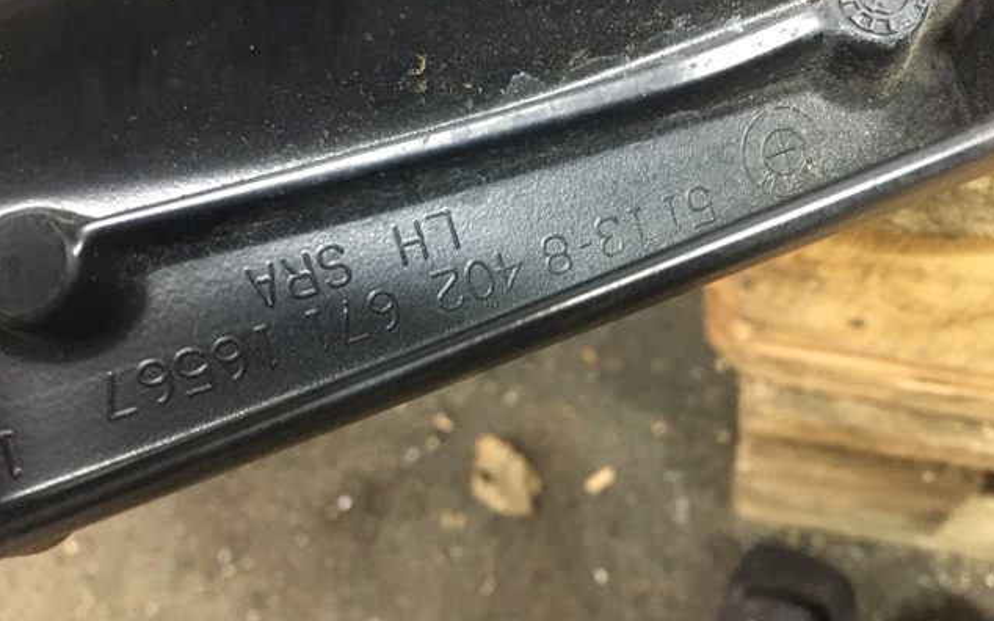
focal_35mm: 31
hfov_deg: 61.2
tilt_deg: -57.9
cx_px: 500
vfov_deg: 40.5
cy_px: 281
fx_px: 840
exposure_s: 1/17
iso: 250
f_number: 2.2
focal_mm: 4.15
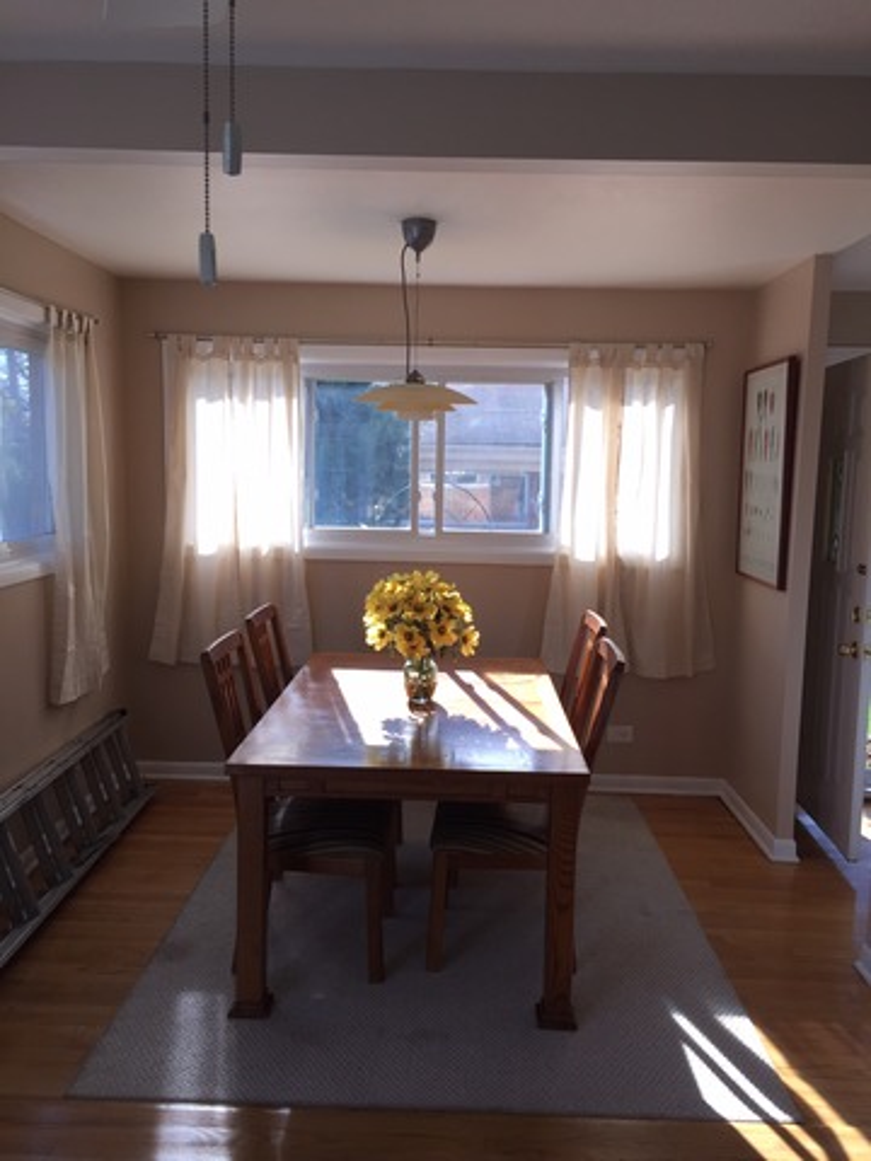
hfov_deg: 48.2
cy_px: 580
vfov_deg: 61.7
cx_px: 436
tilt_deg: -7.0
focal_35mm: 29
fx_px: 973
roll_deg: -1.3
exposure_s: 1/282
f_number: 2.2
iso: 32
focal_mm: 4.15
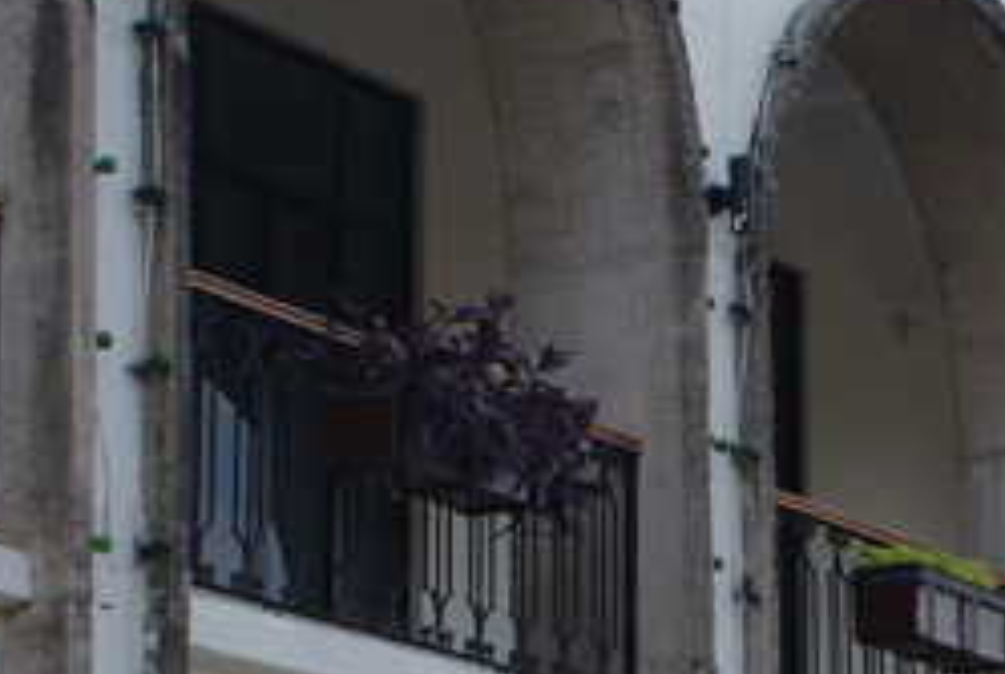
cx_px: 1360
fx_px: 4715
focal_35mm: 169
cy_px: 696
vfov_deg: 8.1
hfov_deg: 11.8
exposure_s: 1/80
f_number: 9
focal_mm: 35
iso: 100
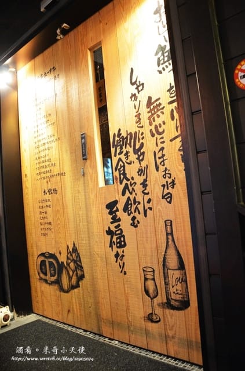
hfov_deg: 47.7
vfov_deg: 67.5
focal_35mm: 27
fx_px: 277
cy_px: 186
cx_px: 122
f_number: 3.5
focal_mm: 18
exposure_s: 1/15
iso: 3200
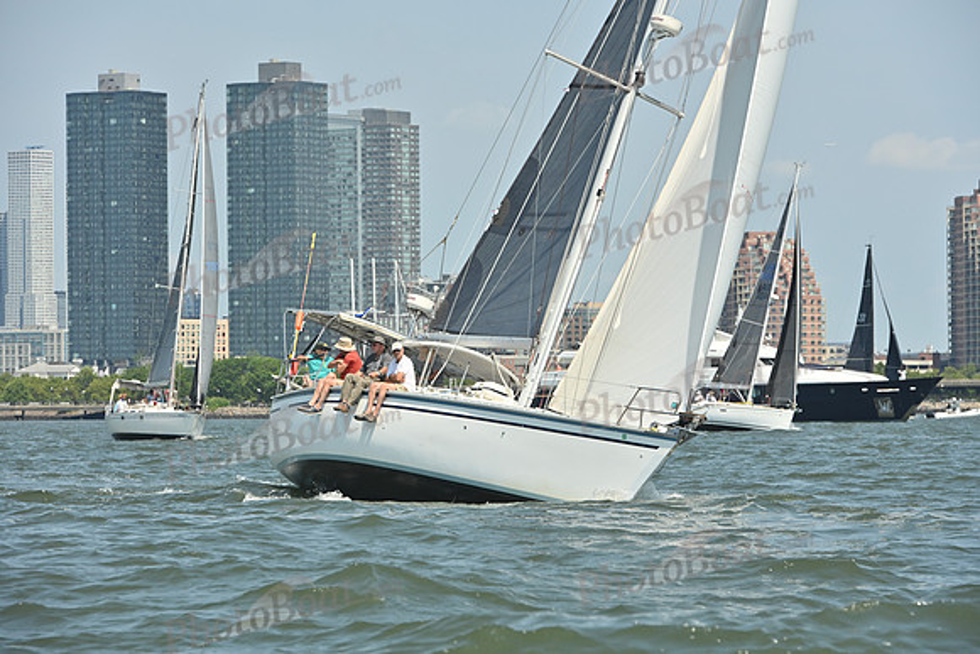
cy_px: 327
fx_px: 4765
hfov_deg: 11.7
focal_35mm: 175
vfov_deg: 7.9
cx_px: 490
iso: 320
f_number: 8
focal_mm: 175
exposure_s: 1/1250
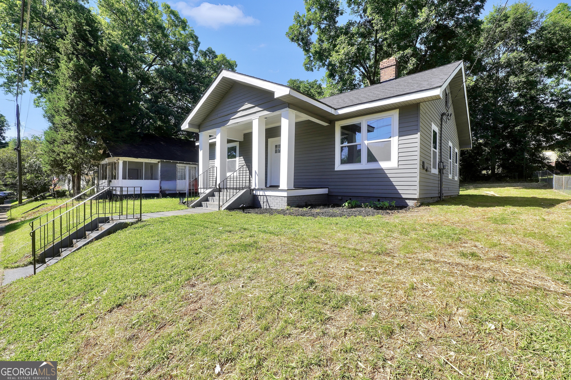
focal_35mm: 15
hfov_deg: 100.4
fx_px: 238
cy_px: 190
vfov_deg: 77.3
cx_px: 286
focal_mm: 10
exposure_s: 1/125
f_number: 9
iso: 100
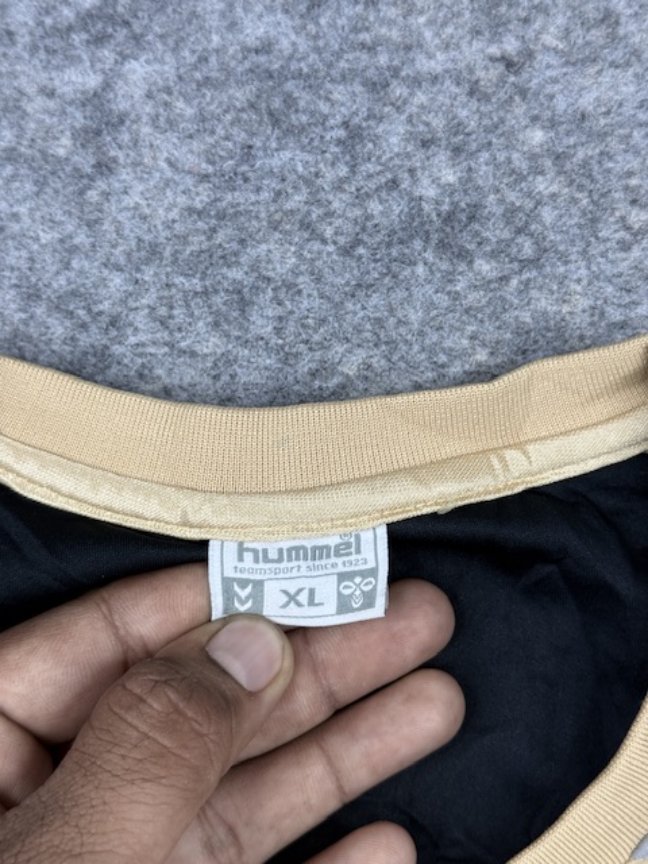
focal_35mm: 48
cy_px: 432
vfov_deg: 39.7
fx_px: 1198
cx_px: 324
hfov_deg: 30.3
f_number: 1.78
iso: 50
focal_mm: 6.76
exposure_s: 1/121
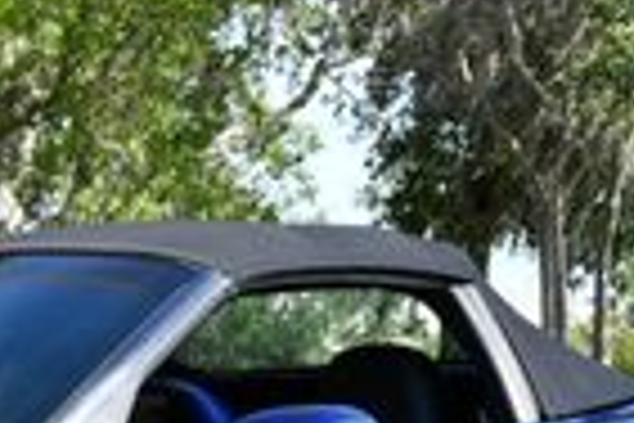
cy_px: 464
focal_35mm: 182
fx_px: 3205
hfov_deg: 11.0
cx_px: -220
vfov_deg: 7.5
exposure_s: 1/250
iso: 200
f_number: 8
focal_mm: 20
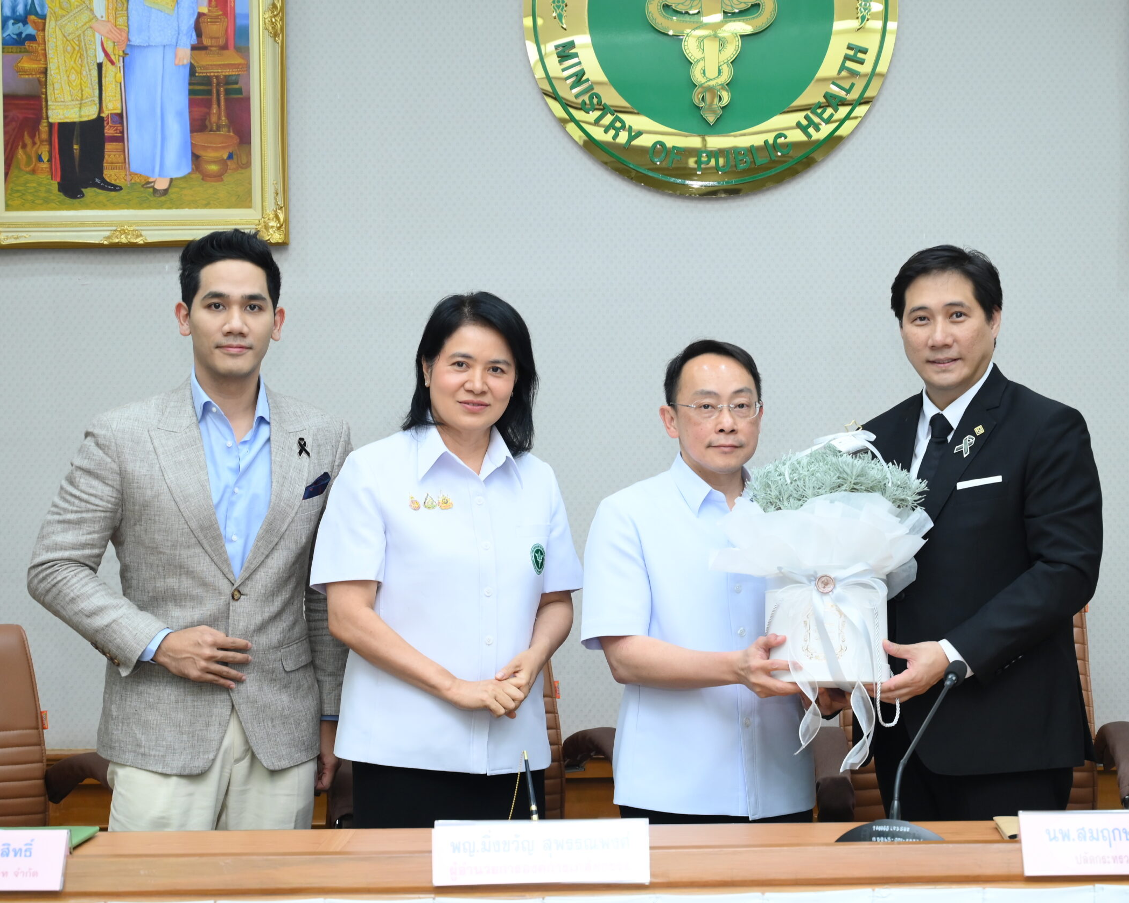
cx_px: 611
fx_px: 2105
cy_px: 455
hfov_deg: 30.0
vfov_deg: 24.2
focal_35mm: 63
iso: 1600
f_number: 5
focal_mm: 55
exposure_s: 1/160
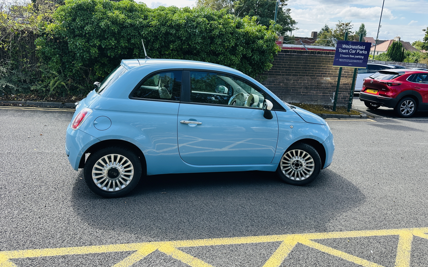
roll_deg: -4.9
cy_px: 127
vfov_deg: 47.6
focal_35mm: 26
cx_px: 214
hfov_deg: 70.4
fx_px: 303
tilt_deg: -10.5
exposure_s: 1/1212
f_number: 1.78
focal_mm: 6.86
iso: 80
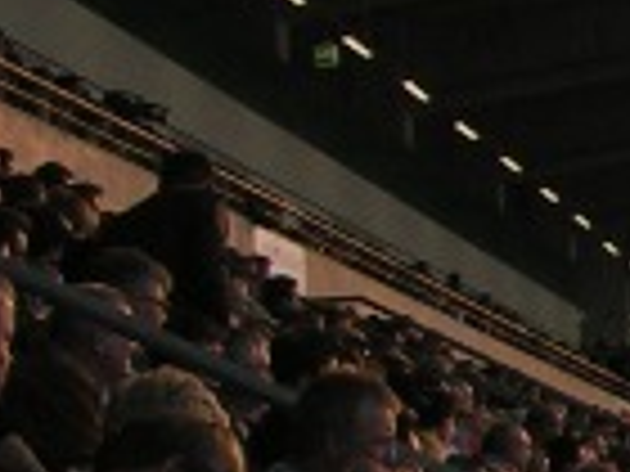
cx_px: 1570
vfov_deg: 6.8
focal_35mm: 217
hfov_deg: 8.3
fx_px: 3949
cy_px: 611
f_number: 5.6
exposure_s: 1/160
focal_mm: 5.8
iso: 50
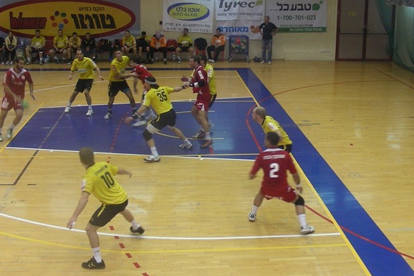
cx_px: 244
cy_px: 125
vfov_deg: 26.5
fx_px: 586
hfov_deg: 38.8
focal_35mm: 51
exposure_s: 1/60
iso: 179
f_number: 3.5
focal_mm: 6.3
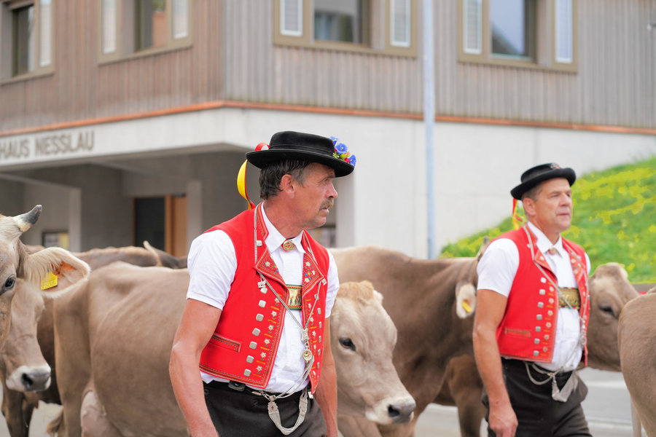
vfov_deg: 16.1
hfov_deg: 23.9
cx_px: 328
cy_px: 218
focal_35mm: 85
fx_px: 1549
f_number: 5
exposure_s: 1/800
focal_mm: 85
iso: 640
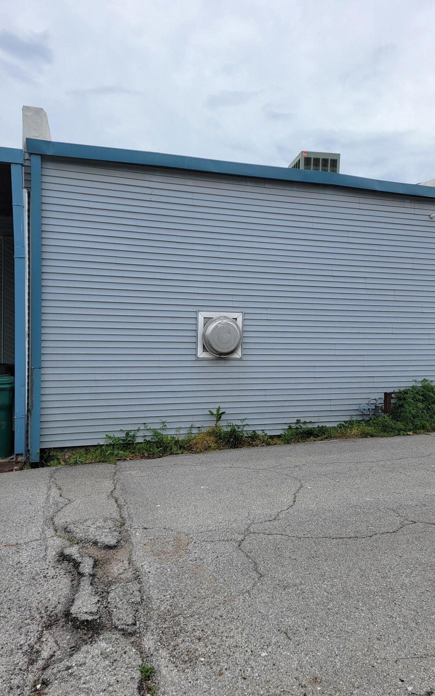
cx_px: 240
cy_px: 346
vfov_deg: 70.4
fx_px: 493
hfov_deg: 47.5
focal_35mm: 26
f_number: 1.8
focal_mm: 6.7
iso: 16
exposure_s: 1/715
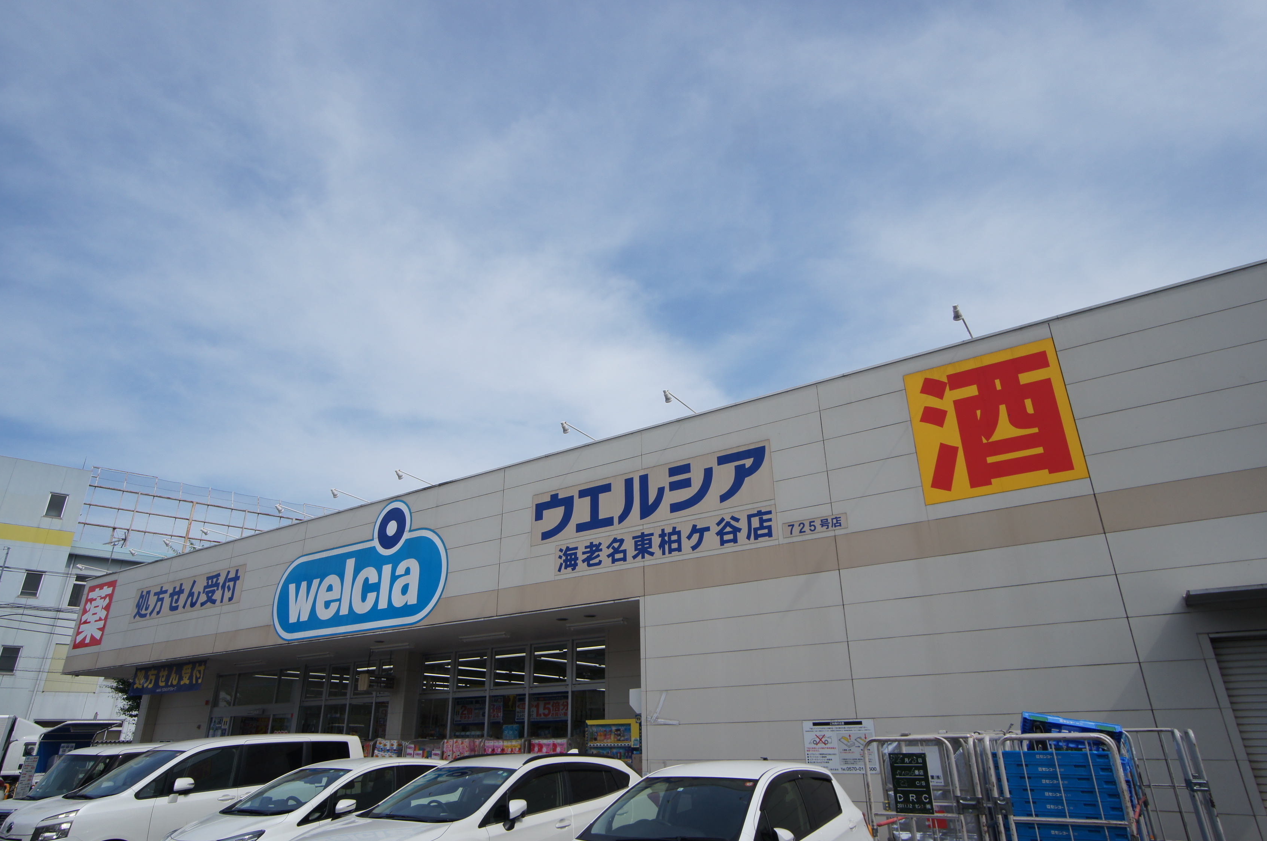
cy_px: 421
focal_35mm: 21
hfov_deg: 82.6
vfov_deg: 60.5
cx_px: 640
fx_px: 721
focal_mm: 13
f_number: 8
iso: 200
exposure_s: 1/640
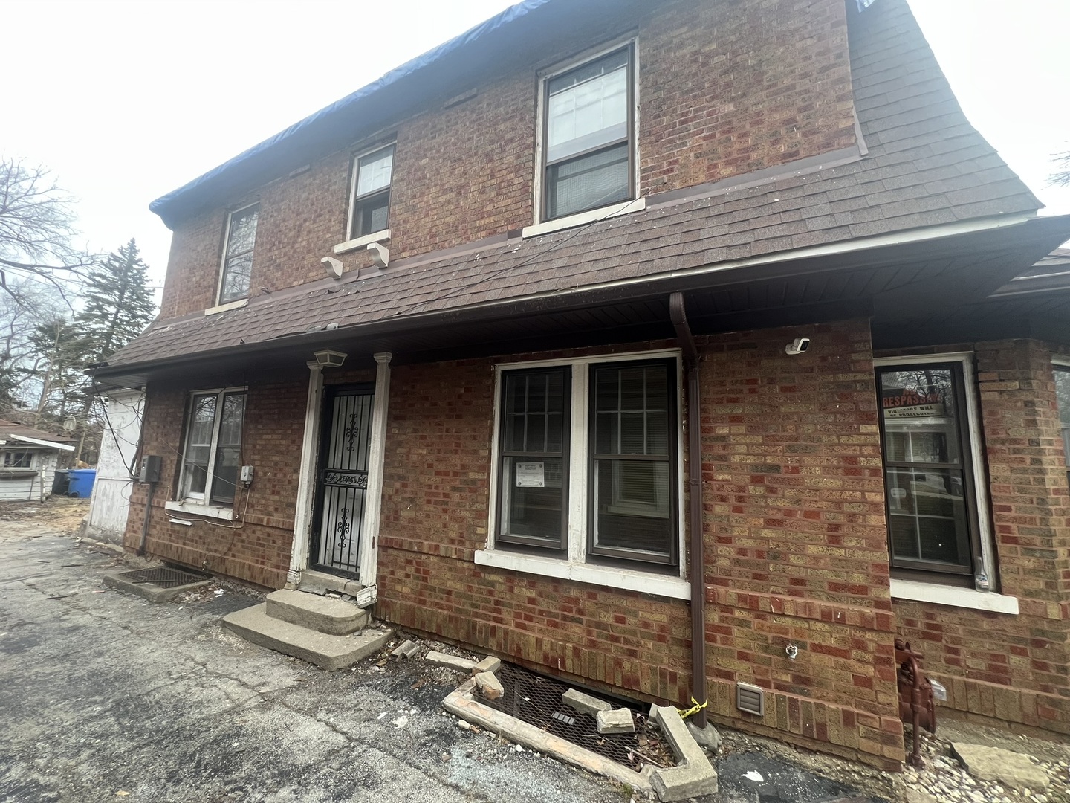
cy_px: 402
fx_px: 402
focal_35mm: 13
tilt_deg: +8.0
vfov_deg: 89.9
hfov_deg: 106.2
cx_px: 535
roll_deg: -1.4
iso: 160
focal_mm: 1.57
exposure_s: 1/99
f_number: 1.8
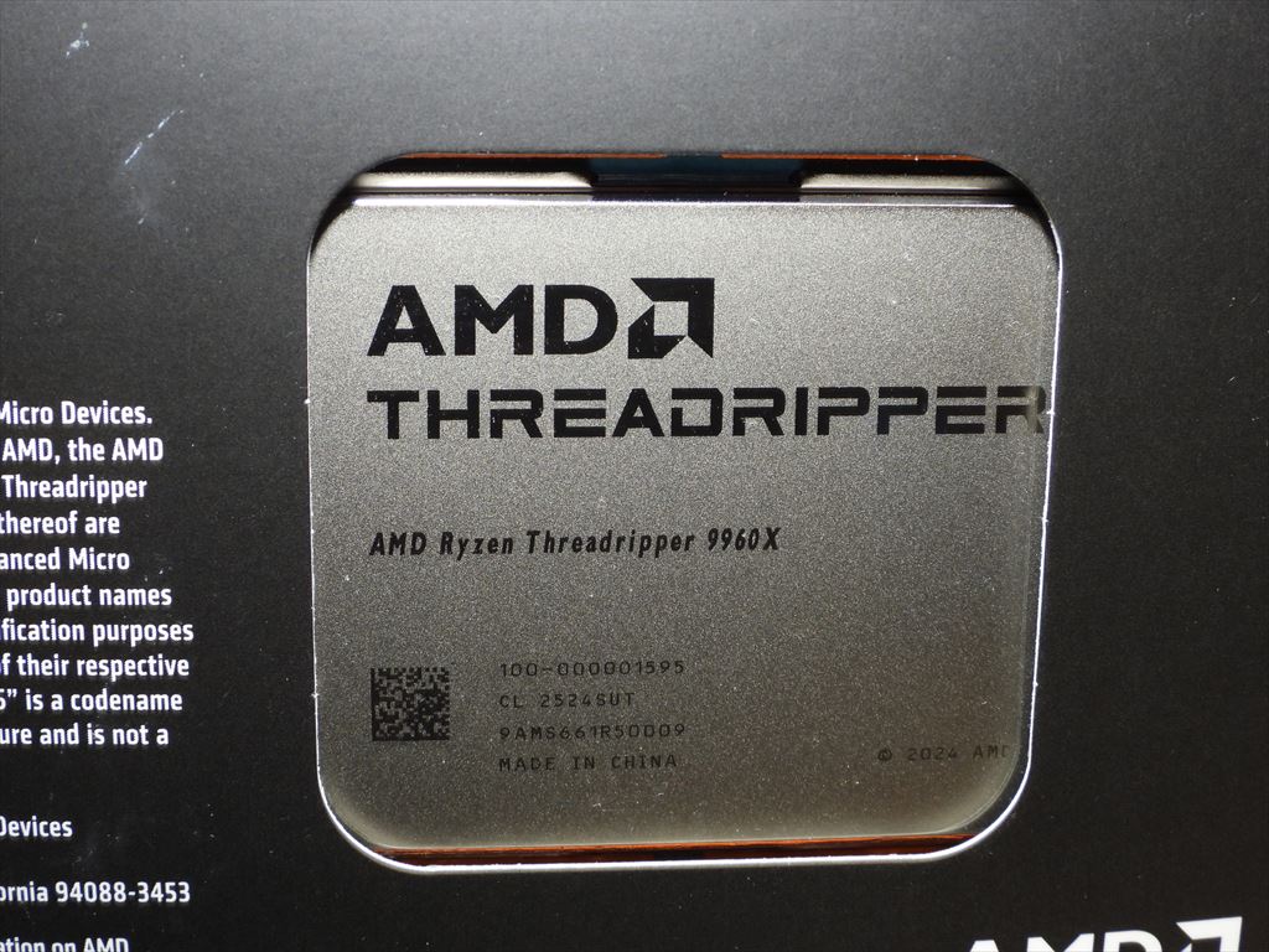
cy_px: 476
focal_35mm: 65
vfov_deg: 22.6
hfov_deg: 29.8
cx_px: 634
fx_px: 2383
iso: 200
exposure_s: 1/30
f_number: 3.5
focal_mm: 11.7
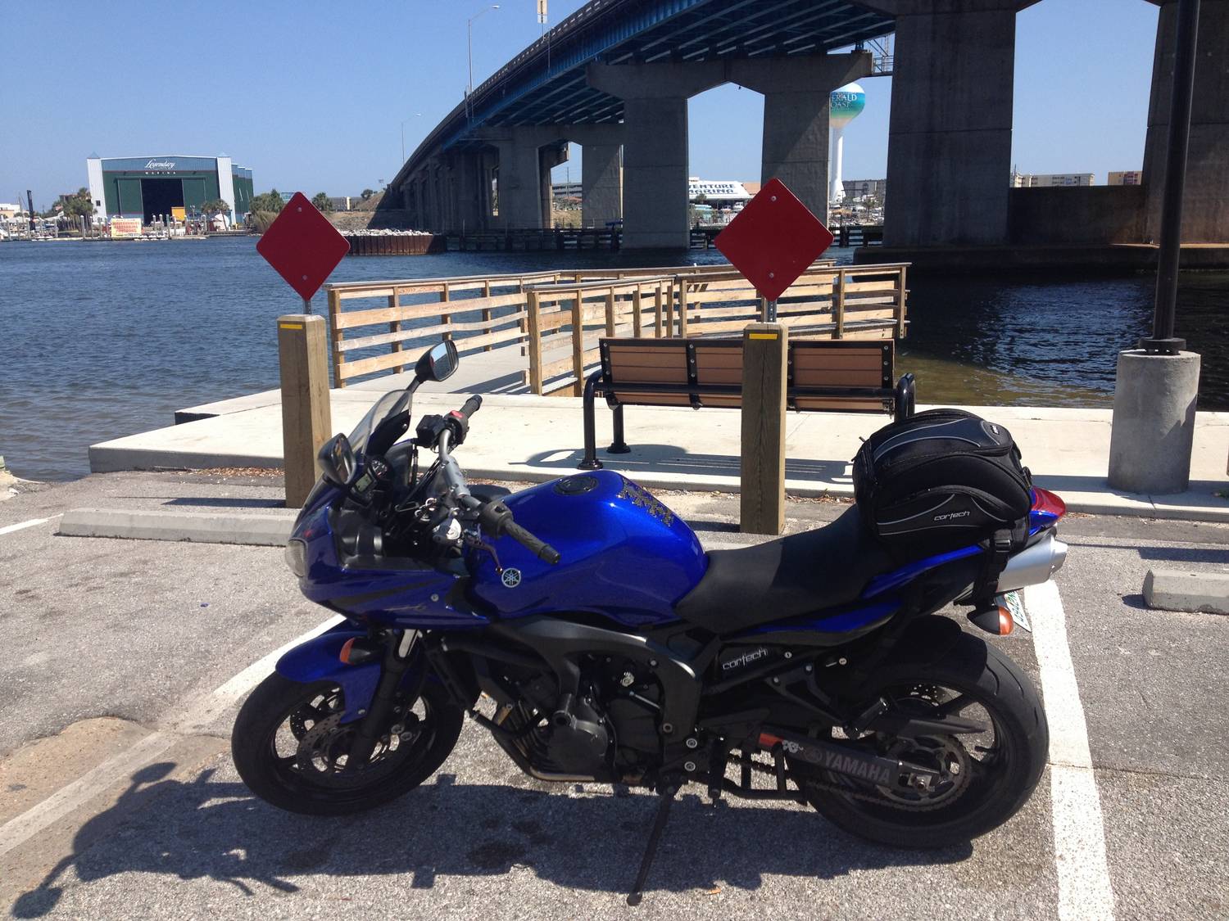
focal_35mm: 35
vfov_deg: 40.7
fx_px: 1243
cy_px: 460
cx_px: 614
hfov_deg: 52.6
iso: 50
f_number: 2.4
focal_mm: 4.28
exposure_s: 1/1381
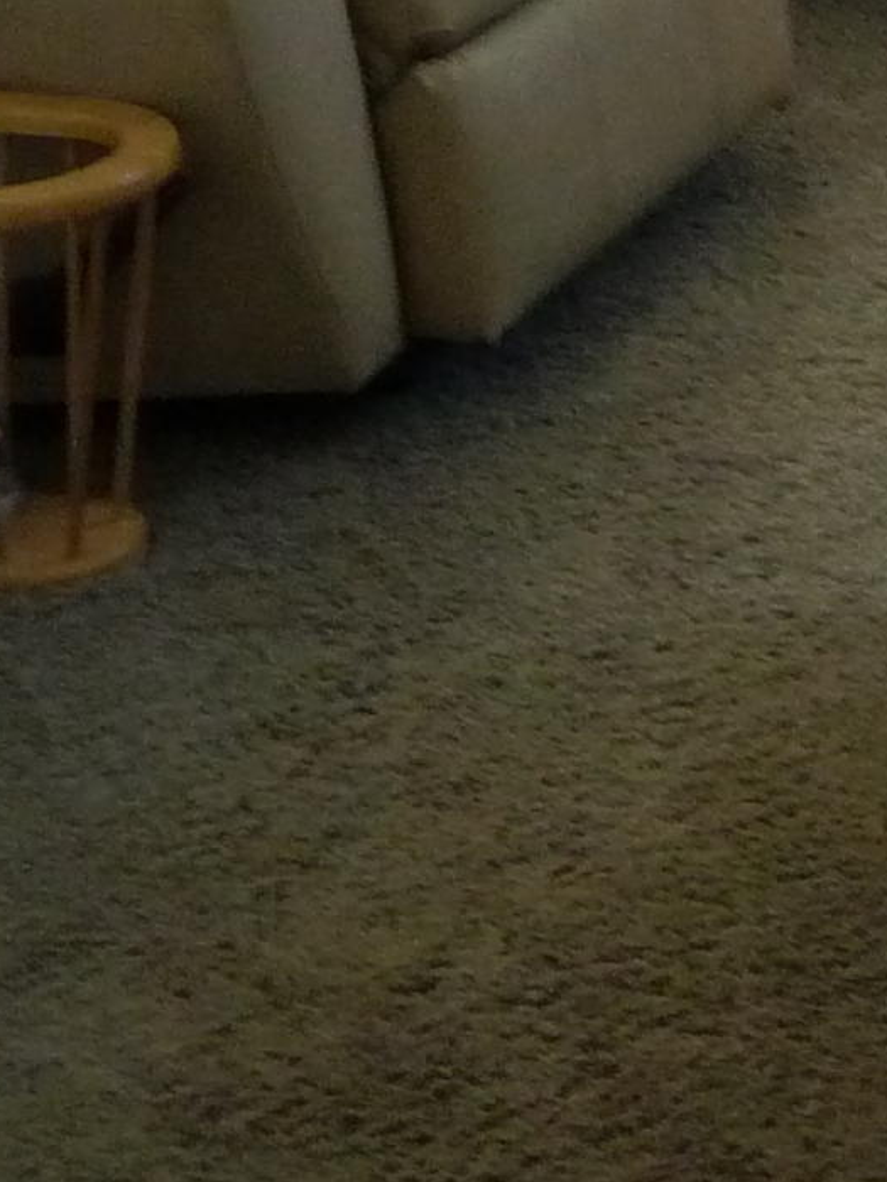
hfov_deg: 11.6
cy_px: -319
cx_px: 1487
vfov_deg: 15.7
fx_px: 4100
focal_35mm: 120
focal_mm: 4.7
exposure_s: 1/30
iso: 400
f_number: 3.3
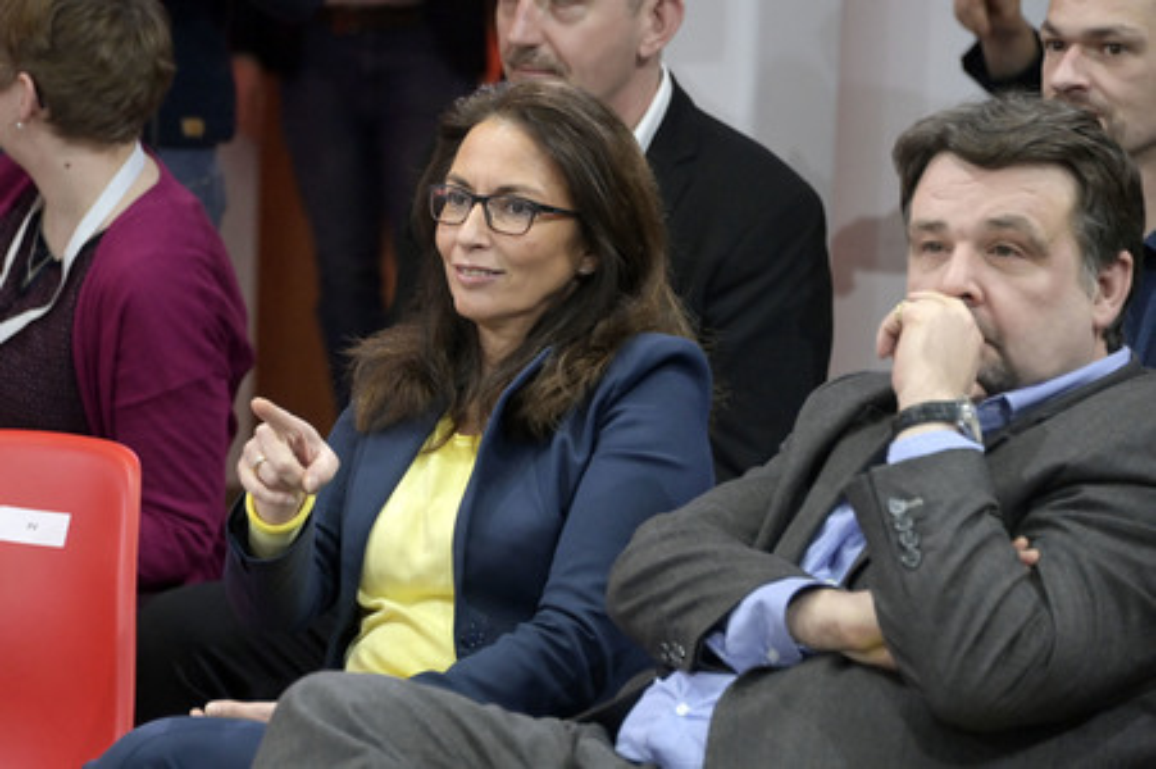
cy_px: 384
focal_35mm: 180
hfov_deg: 11.4
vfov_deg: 7.6
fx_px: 5776
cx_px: 578
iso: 8000
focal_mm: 180
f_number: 5.6
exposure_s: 1/640
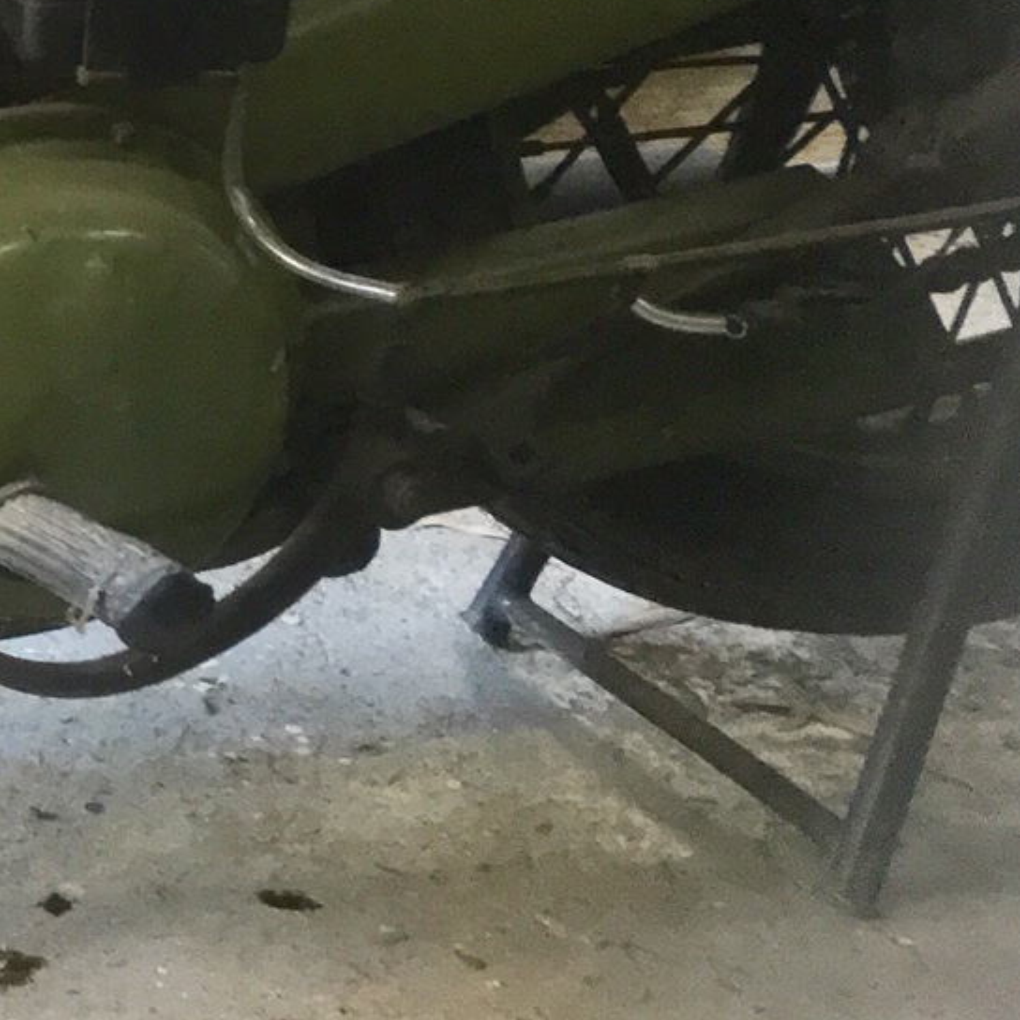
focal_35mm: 95
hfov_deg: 15.7
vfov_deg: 17.8
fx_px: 3167
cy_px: -21
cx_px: -812
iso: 200
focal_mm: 4.15
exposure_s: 1/25
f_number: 2.2
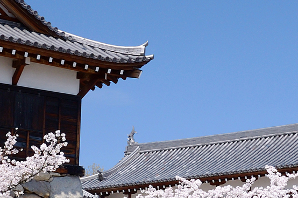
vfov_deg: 10.5
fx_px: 1074
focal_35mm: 130
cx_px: 124
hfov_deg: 15.8
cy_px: 126
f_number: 8
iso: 280
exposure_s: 1/200
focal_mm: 24
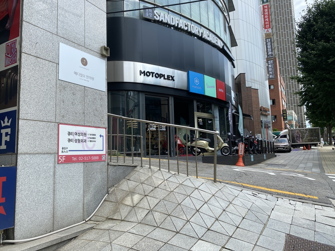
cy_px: 126
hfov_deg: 67.3
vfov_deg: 53.1
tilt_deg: +6.8
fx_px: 252
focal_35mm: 26
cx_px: 168
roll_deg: -0.1
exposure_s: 1/1585
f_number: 1.8
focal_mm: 4.25
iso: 32
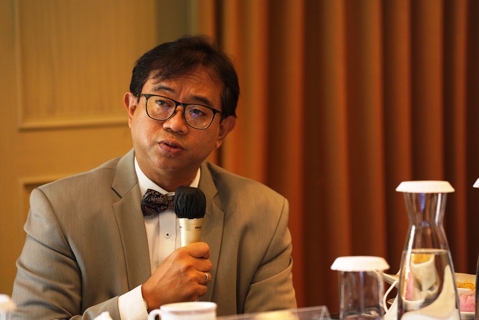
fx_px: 2661
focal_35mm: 200
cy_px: 160
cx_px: 240
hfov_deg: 10.3
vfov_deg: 6.9
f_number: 2.8
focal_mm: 200
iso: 2000
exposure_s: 1/100
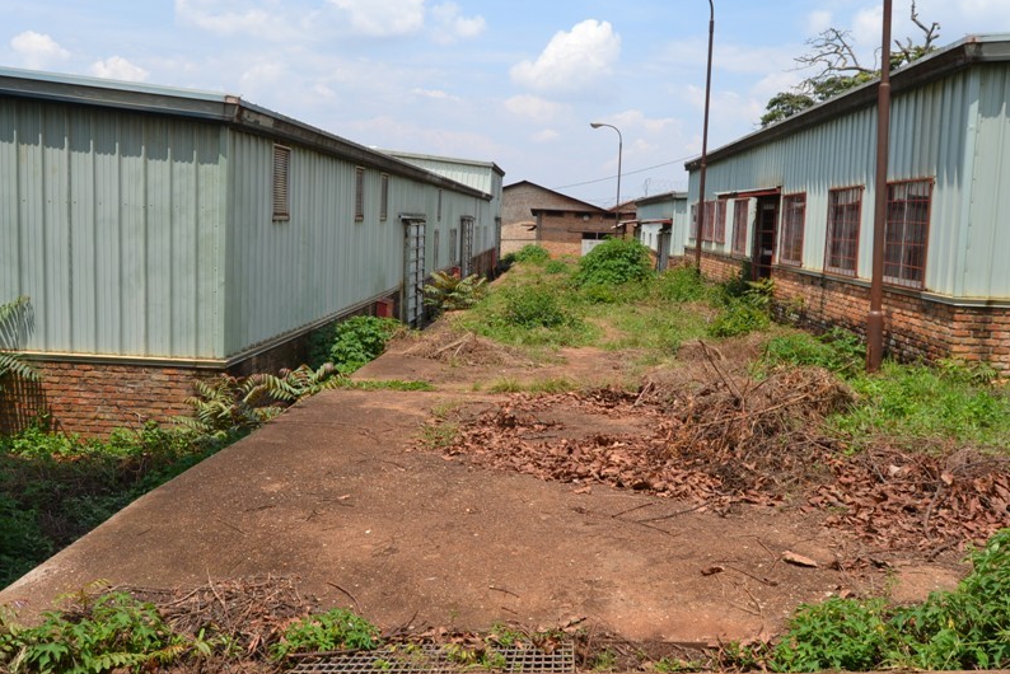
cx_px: 490
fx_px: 954
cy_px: 324
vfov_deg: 38.9
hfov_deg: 55.8
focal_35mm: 34
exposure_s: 1/250
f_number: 8
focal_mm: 18
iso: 100
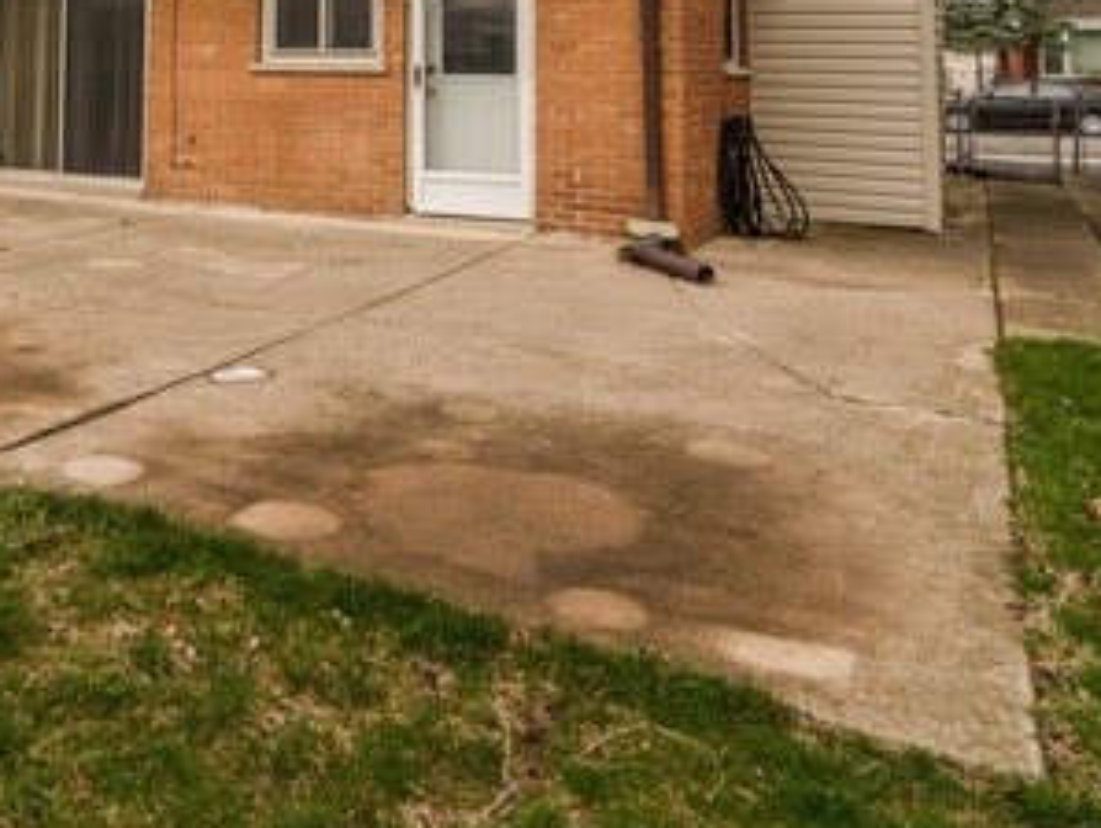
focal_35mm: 34
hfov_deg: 48.9
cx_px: 137
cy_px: 150
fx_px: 1083
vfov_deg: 39.9
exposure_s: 1/400
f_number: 8
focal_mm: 11
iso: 200
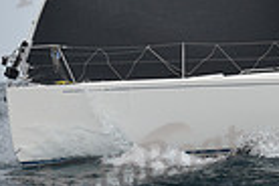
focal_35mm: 294
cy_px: 31
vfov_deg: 4.7
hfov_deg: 6.9
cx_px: 404
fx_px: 2278
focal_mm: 70
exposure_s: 1/800
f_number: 11
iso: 250
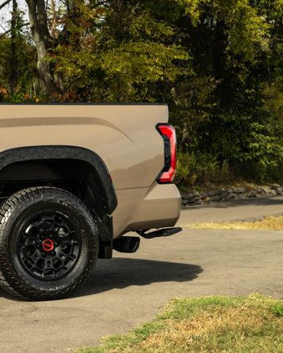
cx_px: 38
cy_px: 176
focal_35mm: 88
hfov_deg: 17.3
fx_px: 920
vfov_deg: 21.7
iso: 800
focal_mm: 62
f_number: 10
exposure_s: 1/500
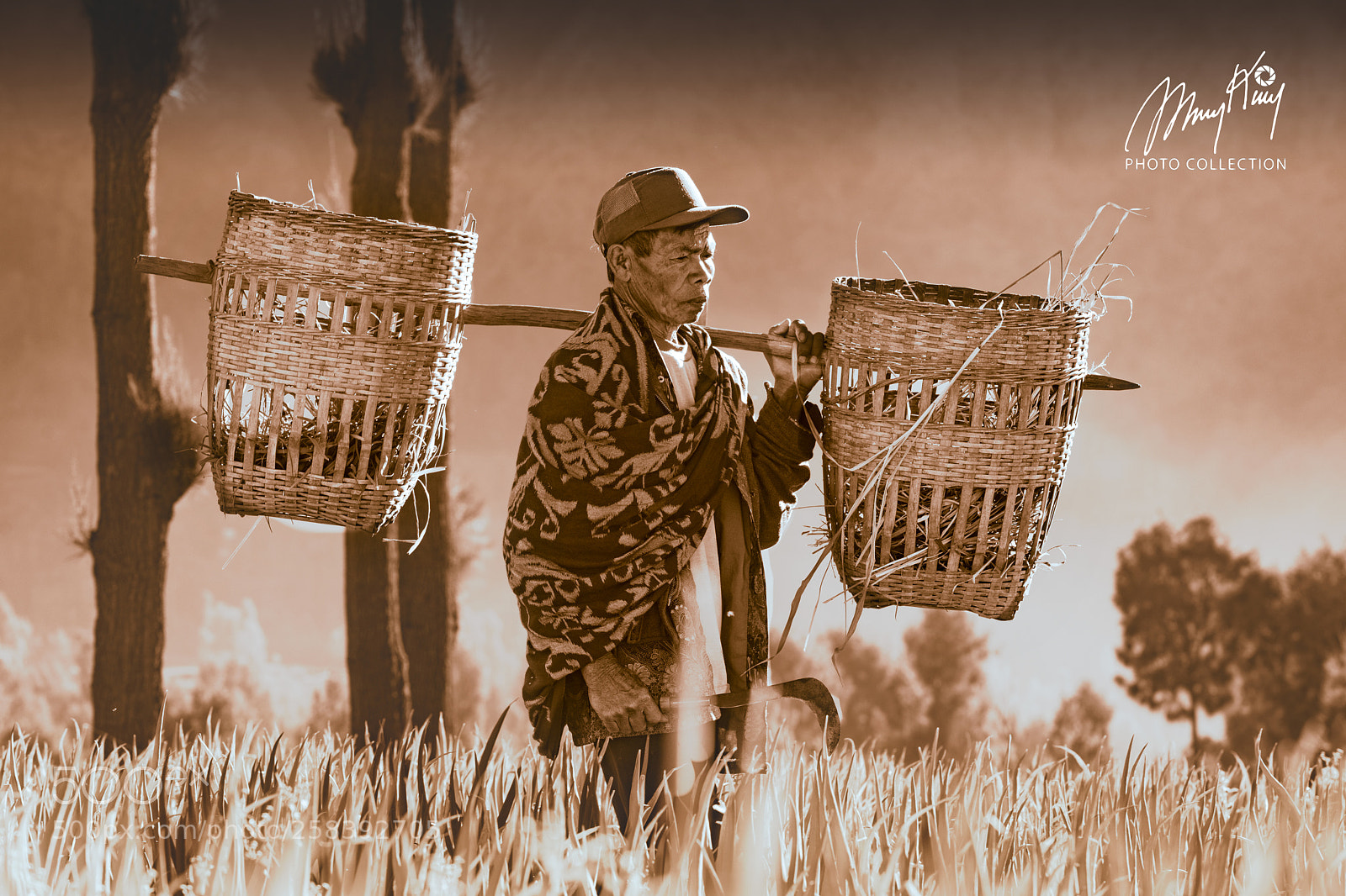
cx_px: 673
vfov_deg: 13.0
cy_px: 448
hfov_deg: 19.5
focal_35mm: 105
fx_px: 3925
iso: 100
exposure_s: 1/160
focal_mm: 105
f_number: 7.1
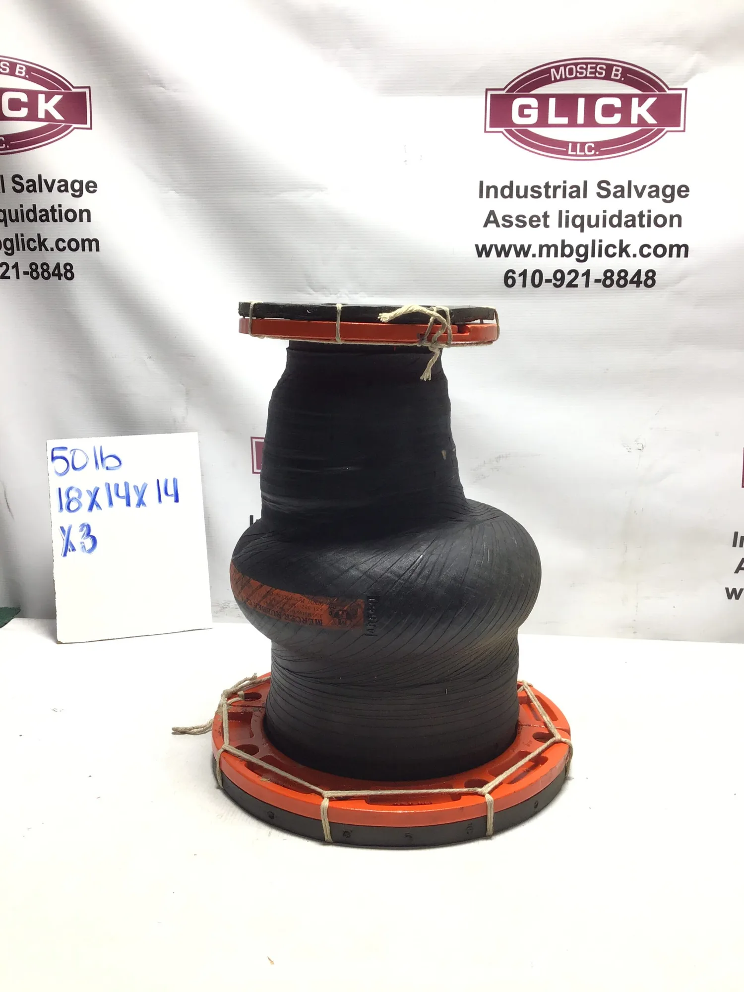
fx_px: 888
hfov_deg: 45.4
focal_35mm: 31
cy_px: 496
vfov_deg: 58.4
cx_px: 372
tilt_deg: -9.3
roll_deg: -1.3
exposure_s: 1/60
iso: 25
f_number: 2.4
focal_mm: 3.3
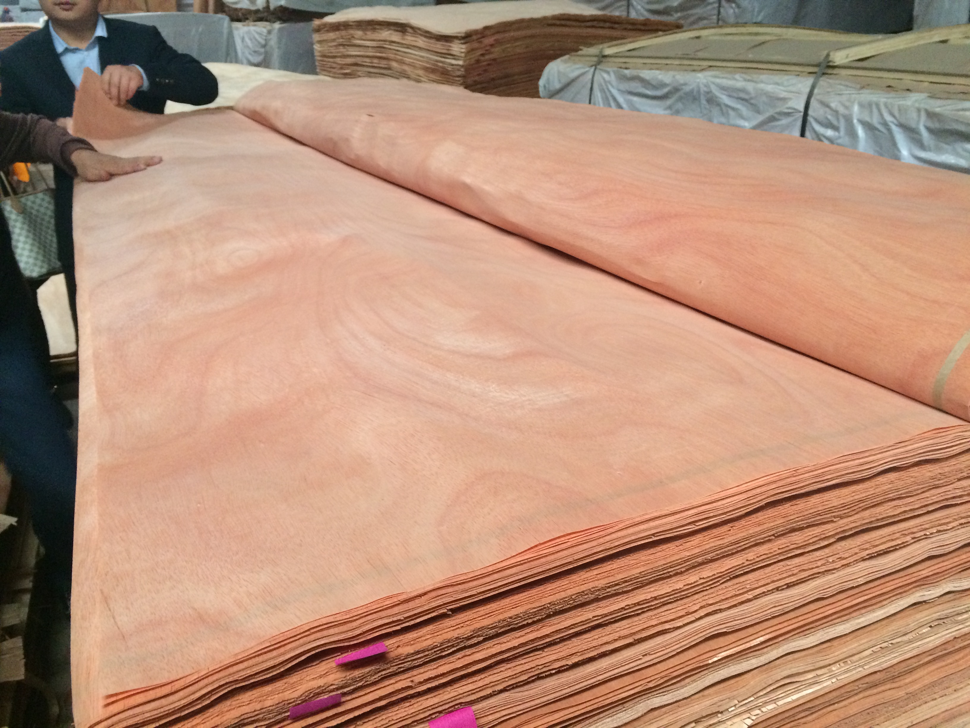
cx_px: 485
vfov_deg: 48.2
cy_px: 364
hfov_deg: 61.7
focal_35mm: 29
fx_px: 813
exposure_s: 1/17
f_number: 2.2
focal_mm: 4.15
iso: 250
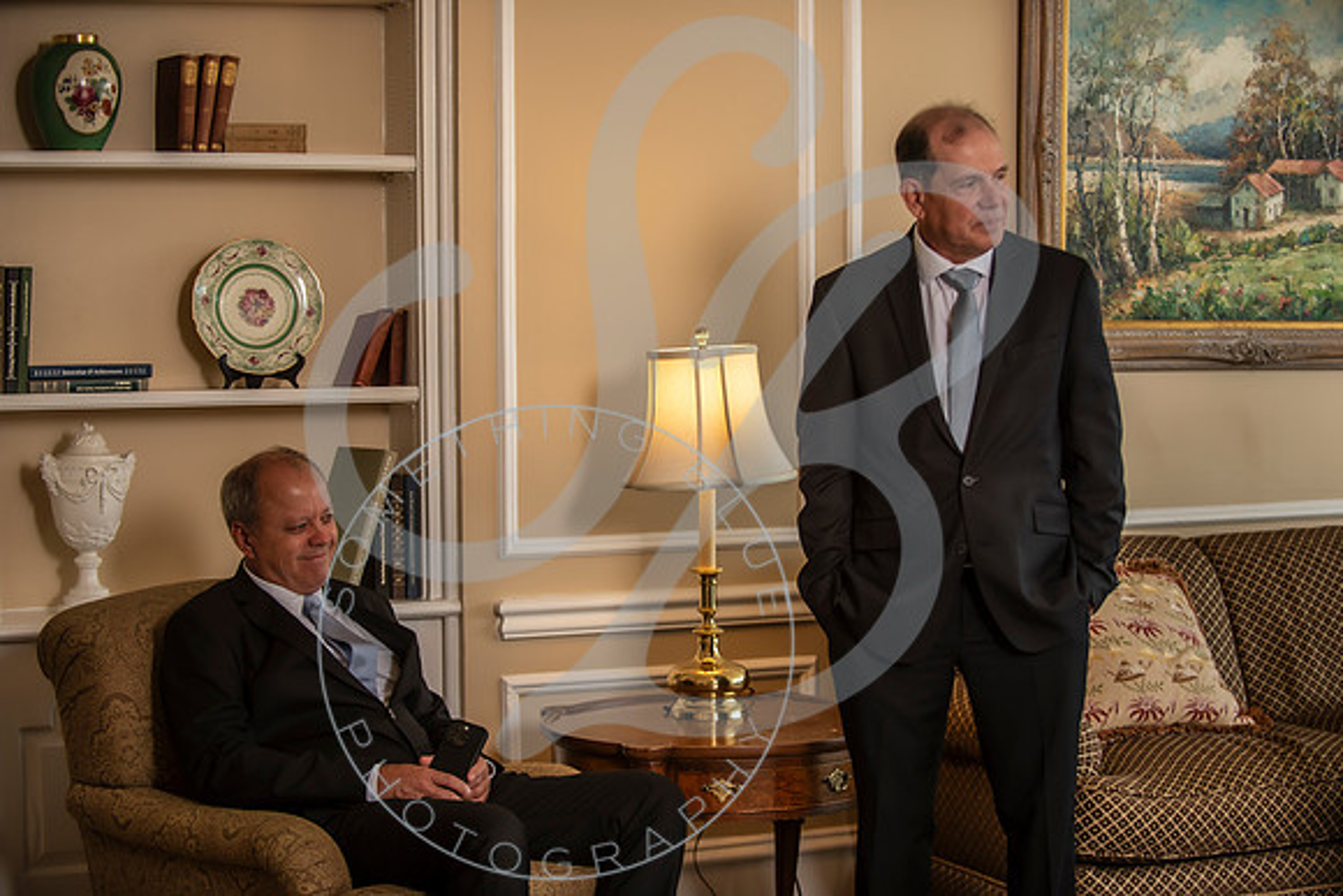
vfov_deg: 18.6
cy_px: 449
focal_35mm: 73
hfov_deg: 27.6
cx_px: 689
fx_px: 2737
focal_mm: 70
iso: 100
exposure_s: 1/160
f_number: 2.8
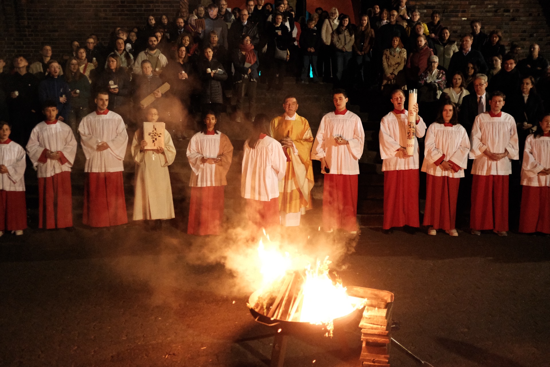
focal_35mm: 35
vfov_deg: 37.9
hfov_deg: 54.4
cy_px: 184
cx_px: 275
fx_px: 535
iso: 10000
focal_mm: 23
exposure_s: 1/80
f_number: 2
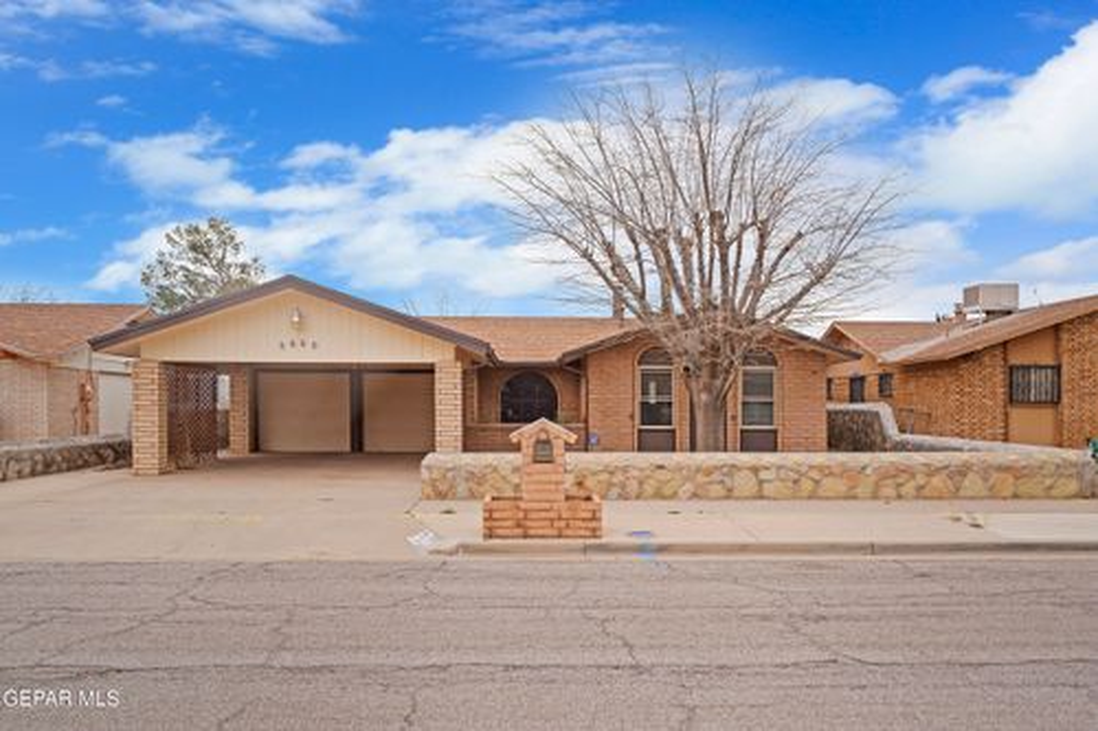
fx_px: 884
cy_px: 366
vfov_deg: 44.9
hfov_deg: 63.7
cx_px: 549
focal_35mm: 29
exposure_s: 1/13
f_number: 8
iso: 100
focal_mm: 29
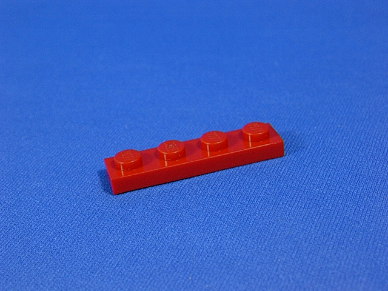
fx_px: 841
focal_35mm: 75
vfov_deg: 19.6
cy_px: 146
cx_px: 194
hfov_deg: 26.0
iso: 70
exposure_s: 1/9.2
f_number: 3.8
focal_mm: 11.3
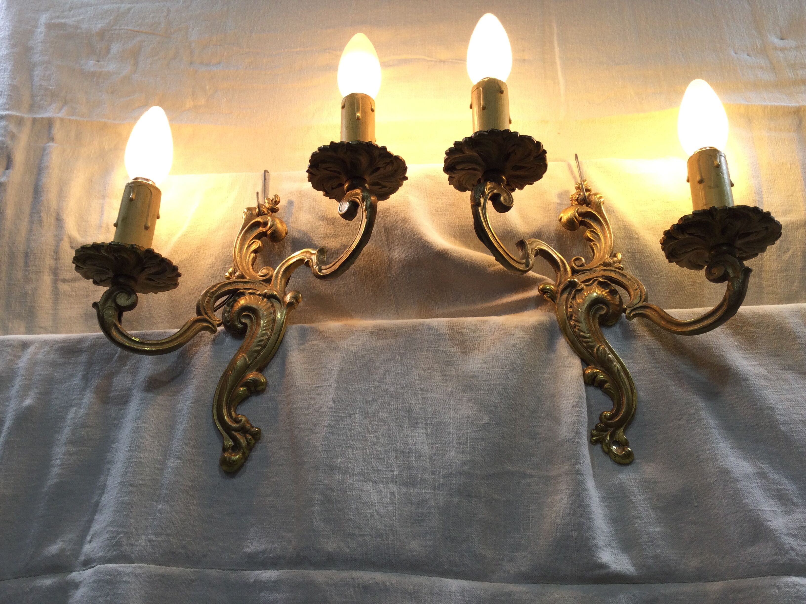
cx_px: 403
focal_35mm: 31
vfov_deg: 45.4
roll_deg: -0.7
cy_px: 302
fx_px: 722
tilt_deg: +28.4
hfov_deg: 58.4
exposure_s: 1/100
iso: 25
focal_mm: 3.3
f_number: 2.4
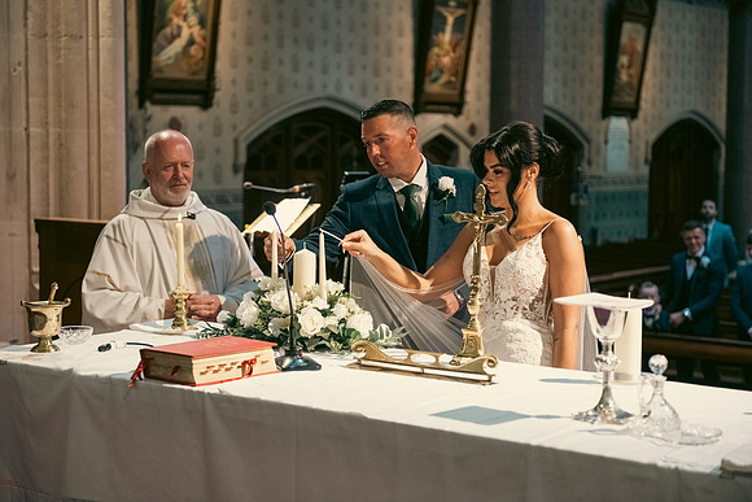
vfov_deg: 19.5
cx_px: 376
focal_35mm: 70
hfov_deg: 28.8
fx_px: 1462
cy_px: 251
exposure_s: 1/160
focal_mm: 70
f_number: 3.5
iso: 800
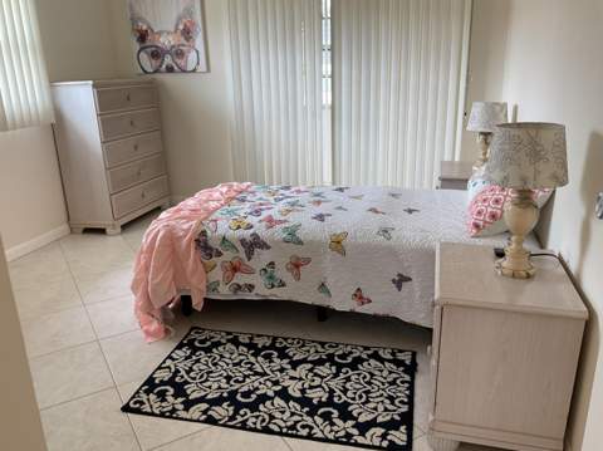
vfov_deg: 48.2
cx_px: 302
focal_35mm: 29
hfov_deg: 61.7
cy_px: 226
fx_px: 505
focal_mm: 3
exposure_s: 1/60
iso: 40
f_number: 1.8
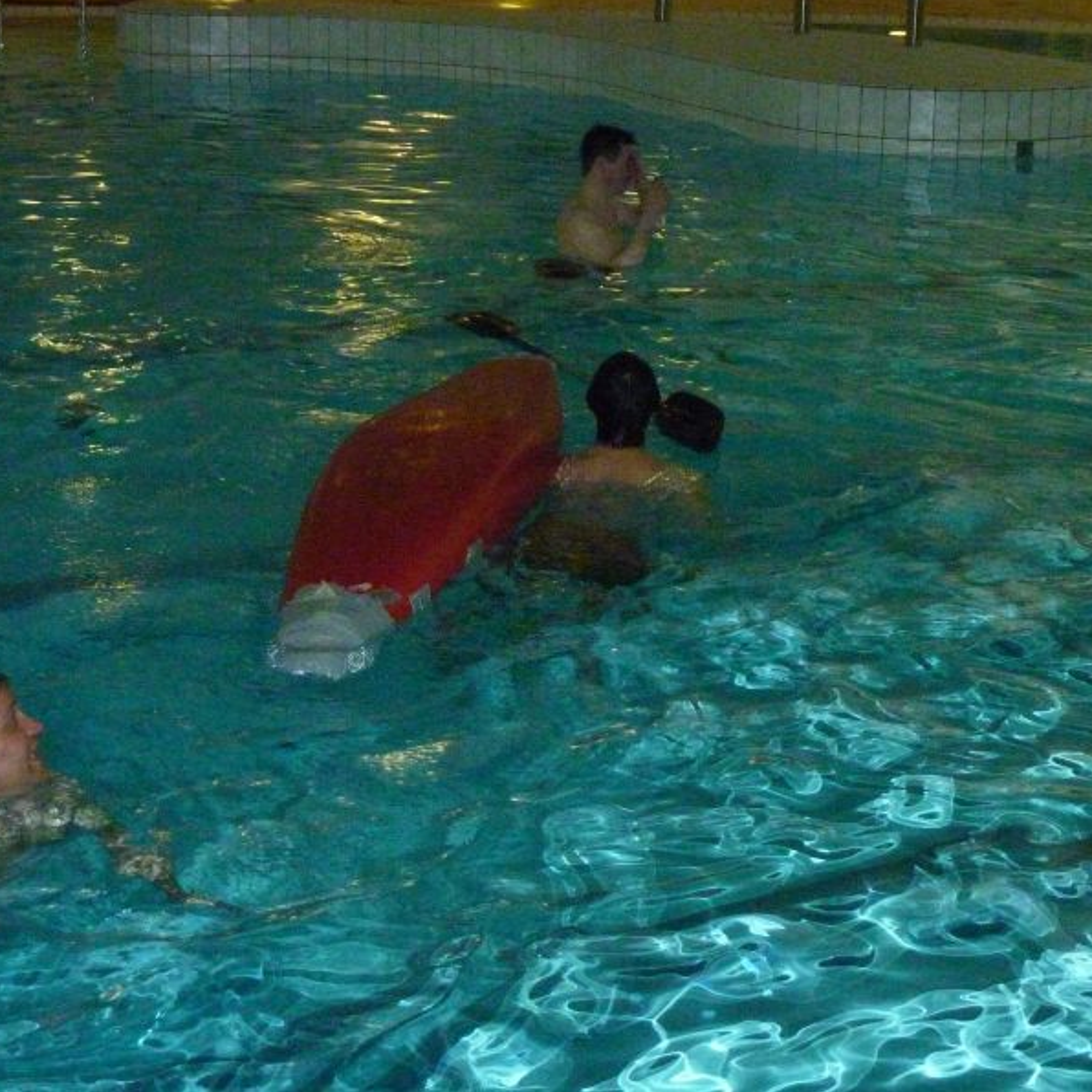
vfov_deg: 24.7
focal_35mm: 70
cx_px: 564
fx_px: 2498
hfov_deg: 24.7
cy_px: 544
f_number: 3.9
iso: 1000
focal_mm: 9.7
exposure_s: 1/125
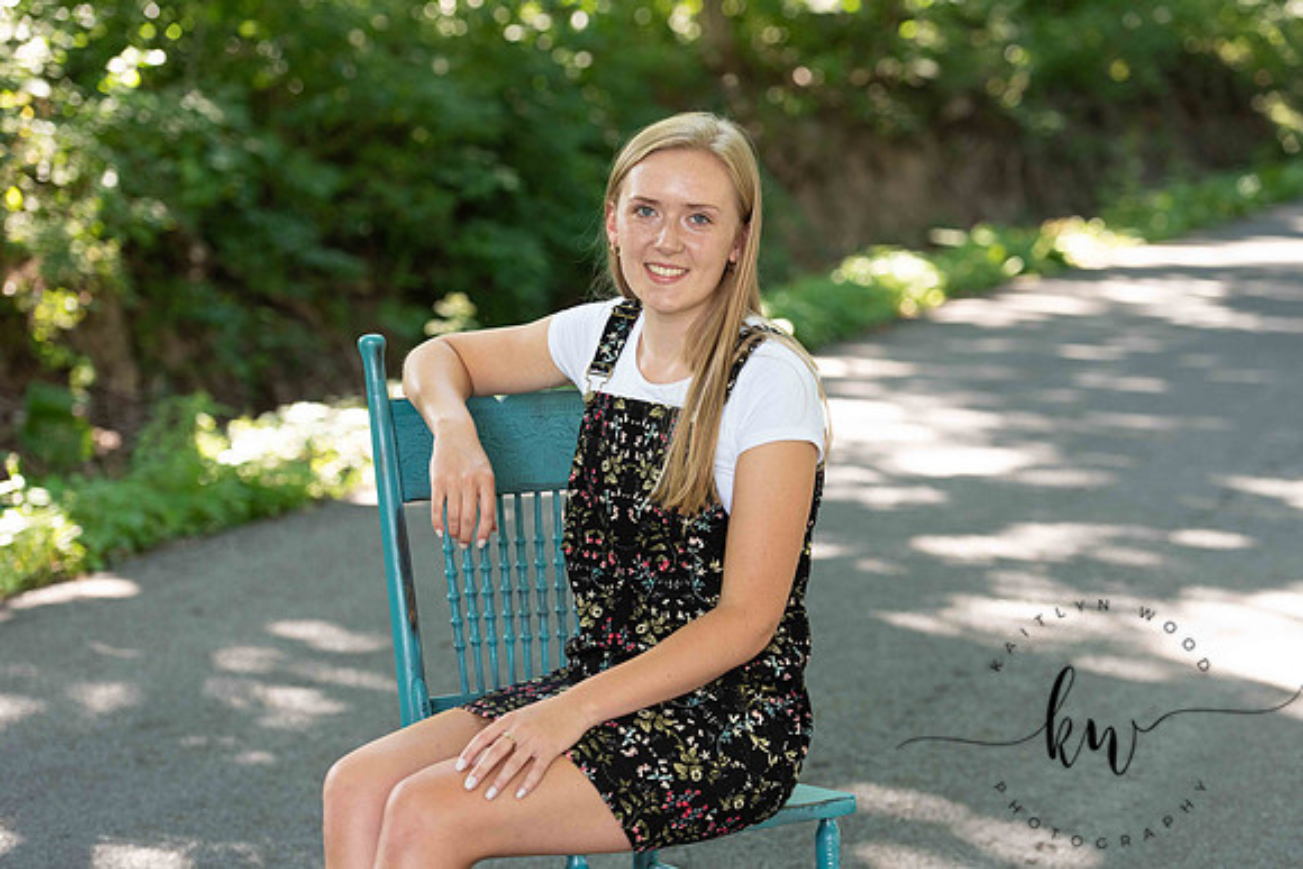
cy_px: 434
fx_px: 3548
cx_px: 652
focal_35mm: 98
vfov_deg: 14.0
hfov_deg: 20.8
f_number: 3.5
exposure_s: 1/200
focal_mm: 98
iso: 640
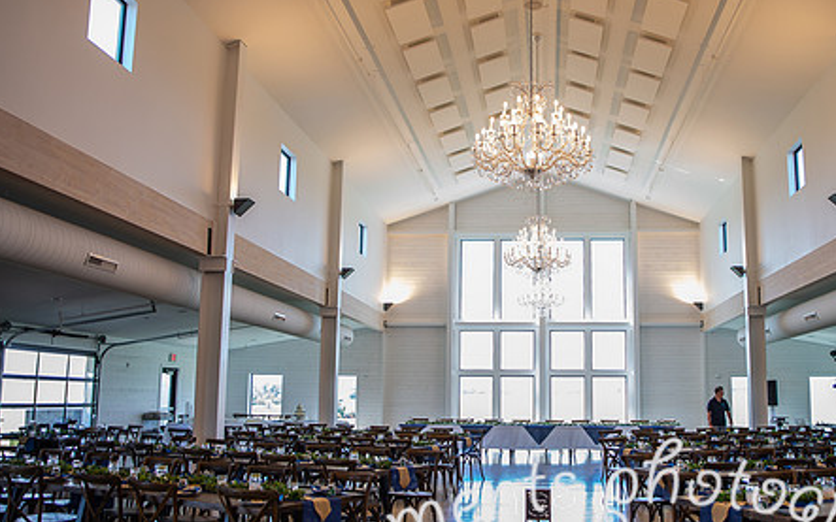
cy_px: 295
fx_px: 729
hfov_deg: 59.1
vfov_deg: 39.4
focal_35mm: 32
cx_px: 508
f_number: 3.2
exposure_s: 1/125
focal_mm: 24
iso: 640
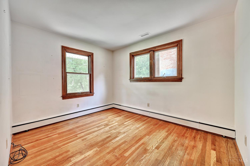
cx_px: 125
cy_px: 83
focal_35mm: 14
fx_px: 97
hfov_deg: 104.3
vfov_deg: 81.2
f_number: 8
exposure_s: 1/3.33
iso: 400
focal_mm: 14
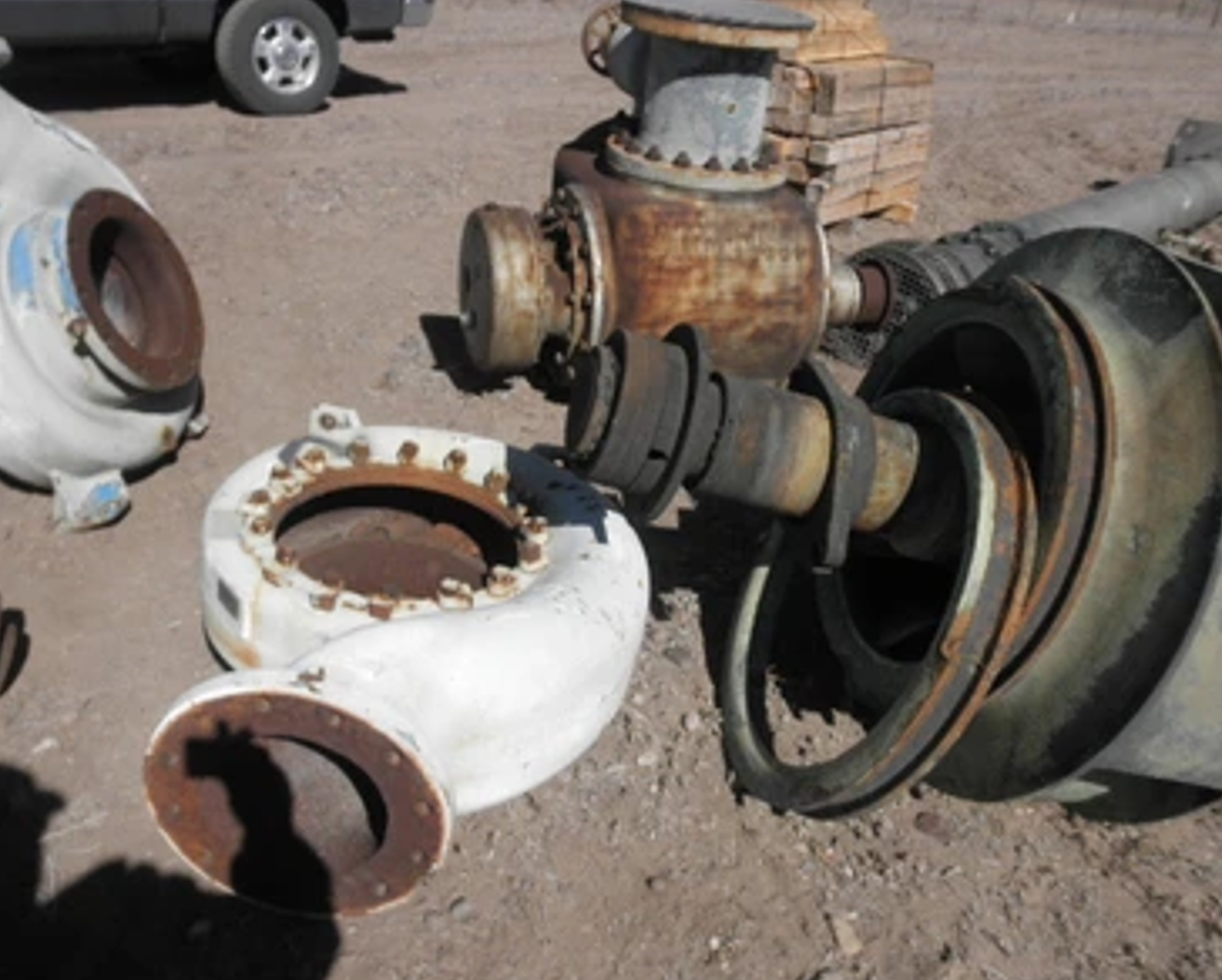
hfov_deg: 58.7
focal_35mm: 30
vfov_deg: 48.6
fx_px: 1086
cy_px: 487
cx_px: 584
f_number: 8.5
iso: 64
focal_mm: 5
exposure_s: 1/200
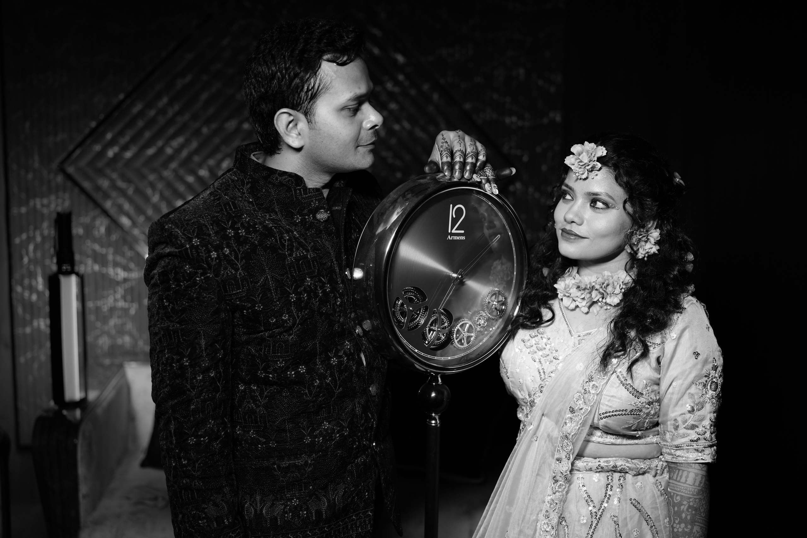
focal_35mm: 35
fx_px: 785
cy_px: 269
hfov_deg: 54.4
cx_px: 404
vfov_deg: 37.9
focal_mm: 35
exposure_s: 1/160
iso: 500
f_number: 2
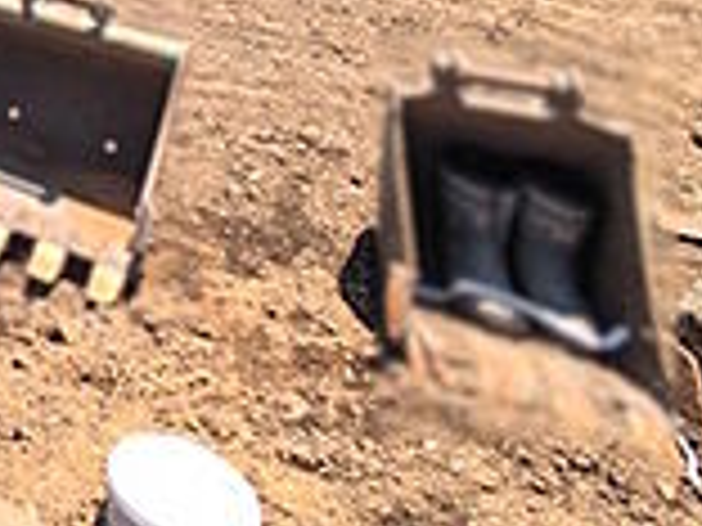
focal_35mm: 54
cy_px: -256
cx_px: -369
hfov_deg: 25.7
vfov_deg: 22.4
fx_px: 1095
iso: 50
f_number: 2.2
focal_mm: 1.83
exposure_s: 1/883
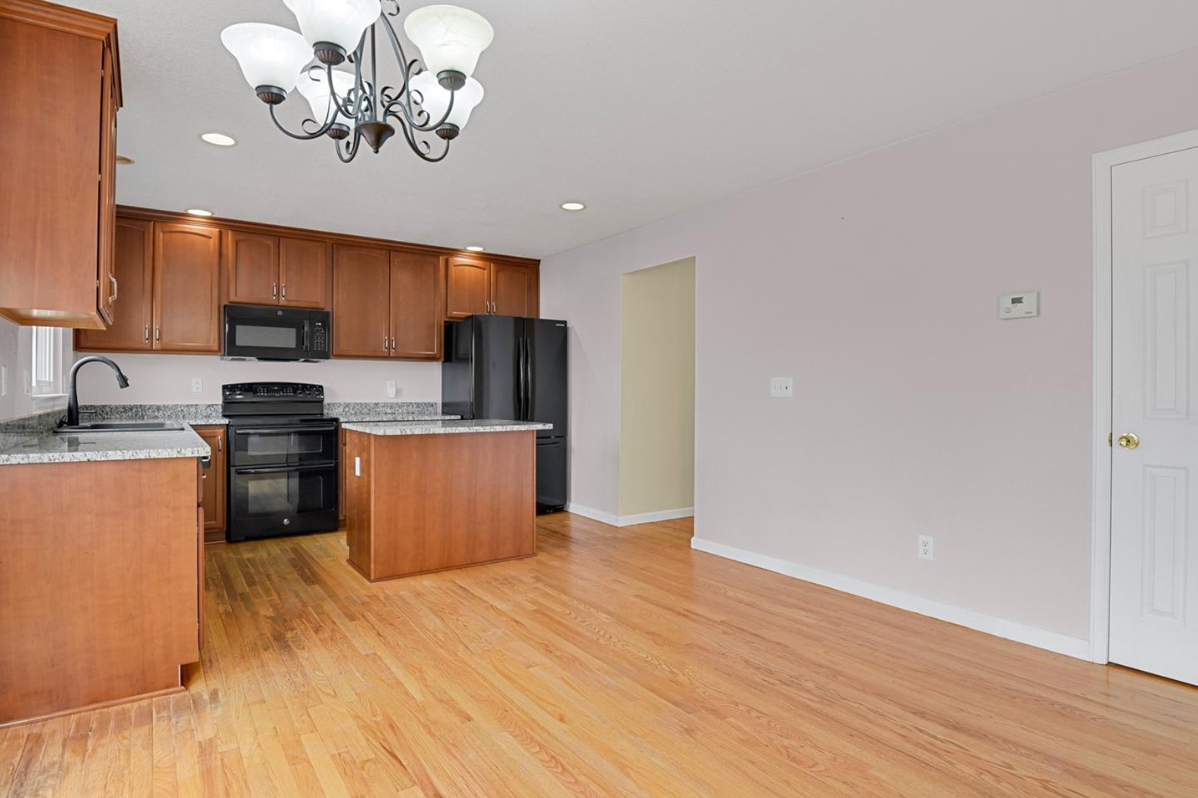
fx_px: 632
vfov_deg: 64.5
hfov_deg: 86.9
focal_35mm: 19
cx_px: 607
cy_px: 397
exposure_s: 1/20
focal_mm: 17
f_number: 8
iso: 7200
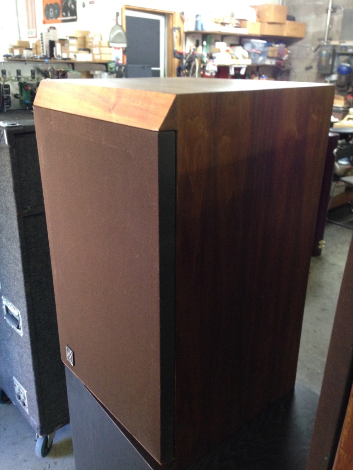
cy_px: 235
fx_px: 449
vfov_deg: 55.4
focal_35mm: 33
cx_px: 176
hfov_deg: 42.9
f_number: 2.4
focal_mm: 4.12
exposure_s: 1/20
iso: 320
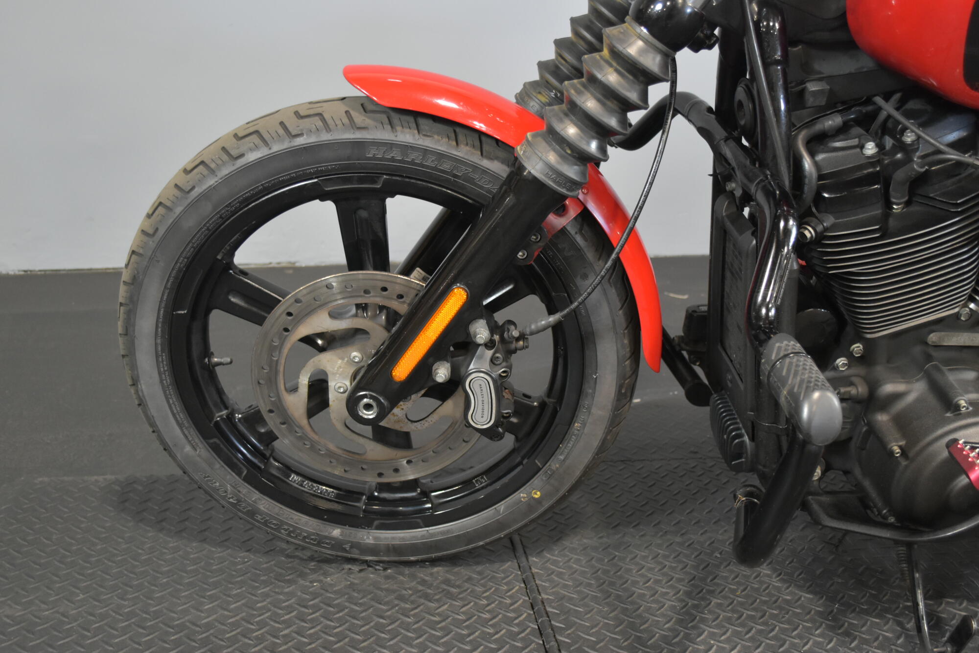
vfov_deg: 36.9
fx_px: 979
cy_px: 326
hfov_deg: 53.1
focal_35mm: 36
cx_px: 490
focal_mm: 24
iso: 1600
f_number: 4
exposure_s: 1/20
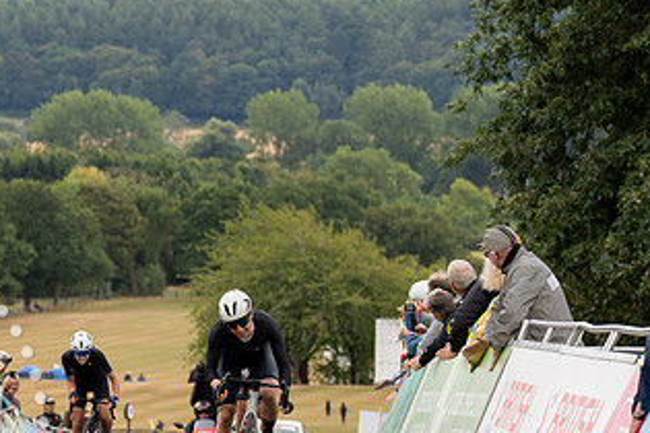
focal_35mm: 253
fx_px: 4568
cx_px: 246
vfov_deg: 5.4
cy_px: 235
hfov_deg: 8.1
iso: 250
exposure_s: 1/1000
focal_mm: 85
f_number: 3.5
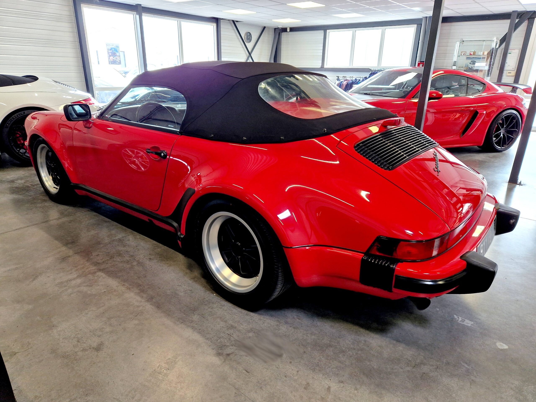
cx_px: 268
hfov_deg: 73.9
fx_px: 356
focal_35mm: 23
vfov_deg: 58.9
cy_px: 201
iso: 100
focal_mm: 5.4
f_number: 1.8
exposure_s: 1/100
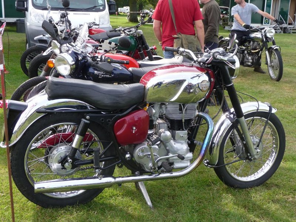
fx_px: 410
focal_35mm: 48
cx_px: 148
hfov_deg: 39.7
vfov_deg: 30.3
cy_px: 111
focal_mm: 8
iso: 100
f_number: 4.2
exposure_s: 1/160
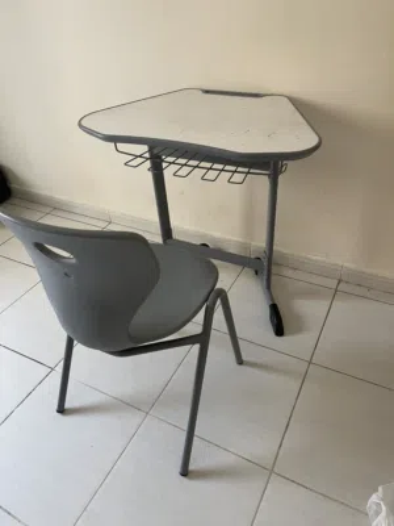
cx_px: 197
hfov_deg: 54.9
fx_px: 379
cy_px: 263
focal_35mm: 25
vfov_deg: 69.4
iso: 200
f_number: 1.6
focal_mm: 5.1
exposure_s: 1/60
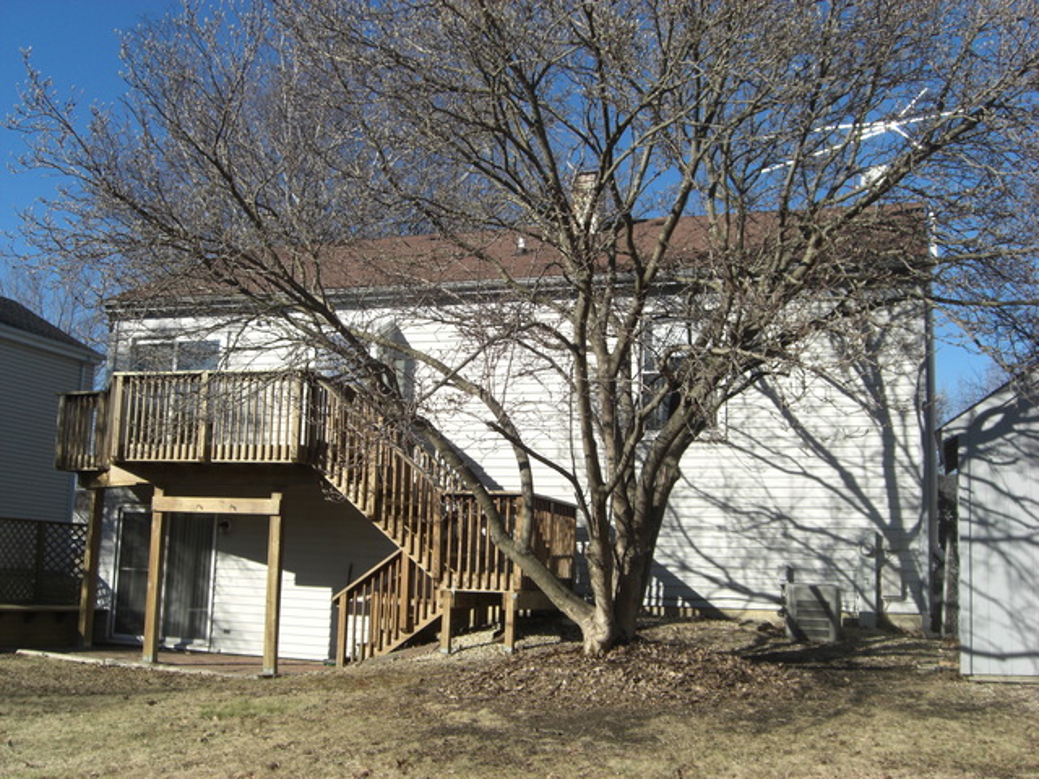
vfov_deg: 37.7
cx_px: 520
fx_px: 1141
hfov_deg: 49.0
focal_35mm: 38
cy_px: 390
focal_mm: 7.9
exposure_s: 1/640
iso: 80
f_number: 4
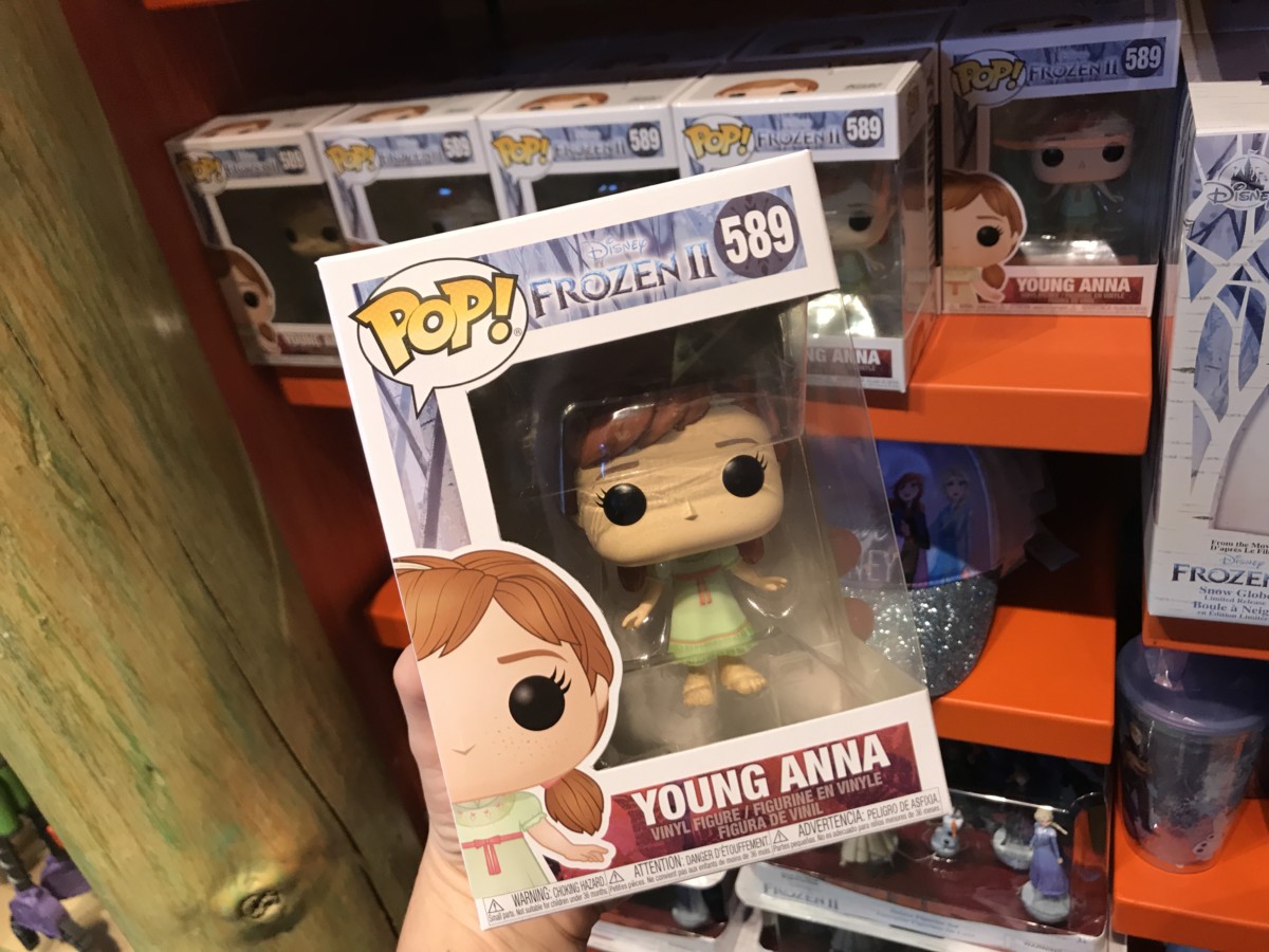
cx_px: 634
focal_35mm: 28
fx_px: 1026
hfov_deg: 63.4
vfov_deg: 49.7
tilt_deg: -31.1
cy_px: 476
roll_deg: +12.3
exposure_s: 1/24
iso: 32
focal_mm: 3.99
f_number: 1.8
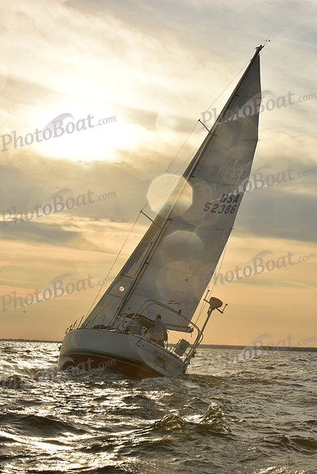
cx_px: 158
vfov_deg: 28.8
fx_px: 924
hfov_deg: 19.5
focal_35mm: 70
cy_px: 237
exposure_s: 1/400
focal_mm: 70
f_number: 16
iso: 250
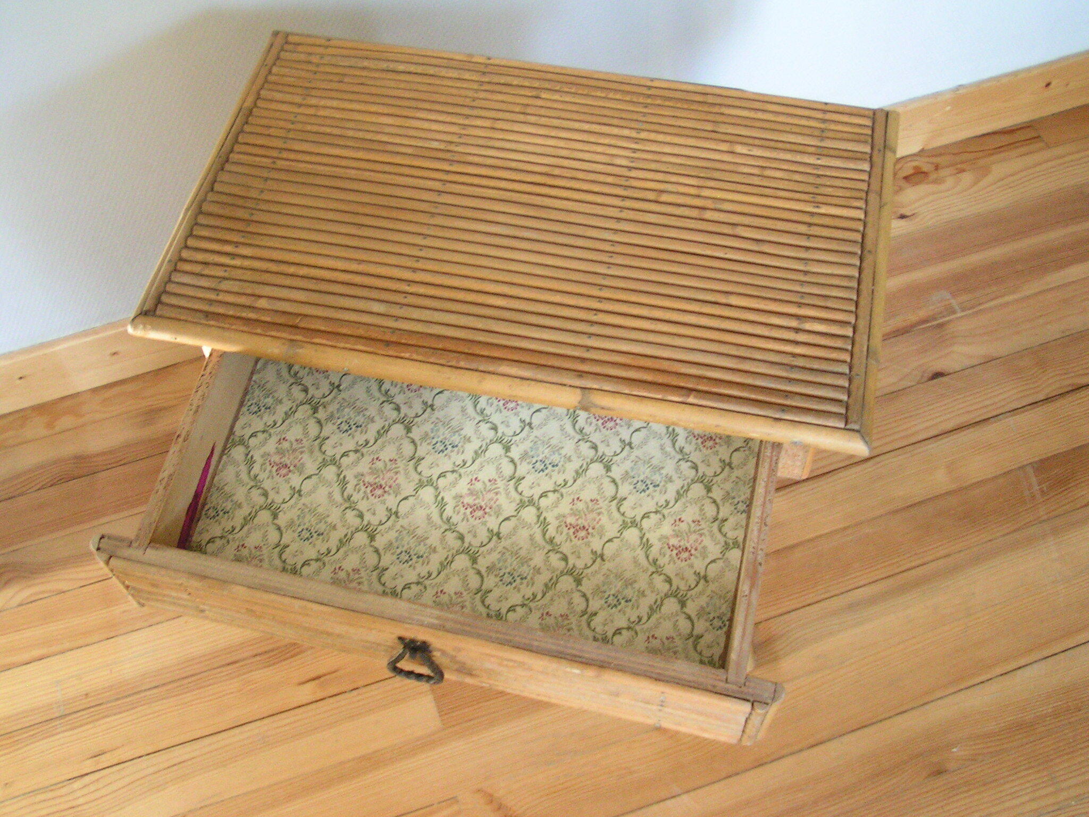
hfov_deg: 45.8
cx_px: 544
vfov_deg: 35.1
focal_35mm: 41
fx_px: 1290
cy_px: 408
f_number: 2.8
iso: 200
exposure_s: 1/10
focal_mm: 6.3
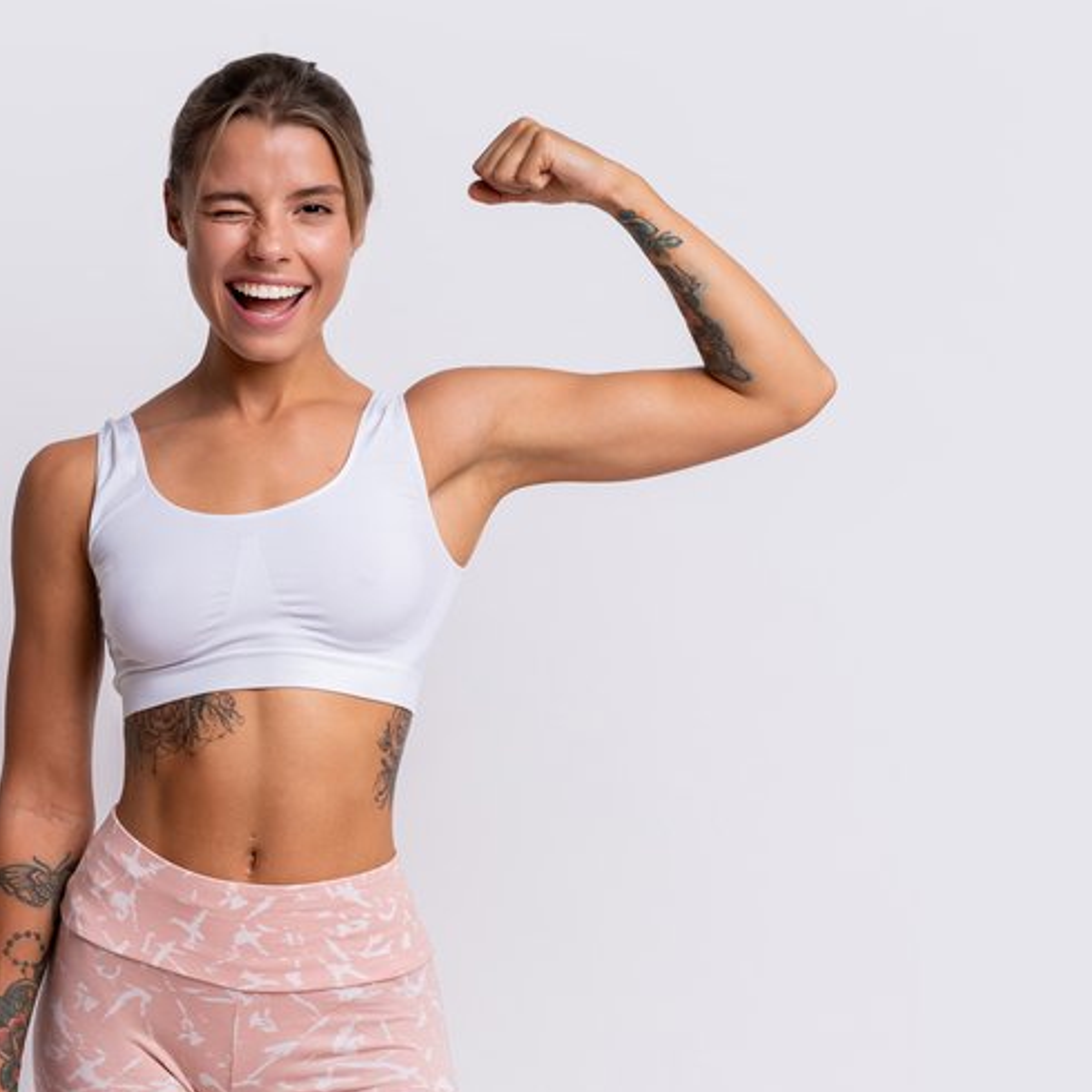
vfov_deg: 16.9
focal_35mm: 103
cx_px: 203
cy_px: 729
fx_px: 3676
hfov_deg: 16.8
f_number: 4
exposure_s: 1/200
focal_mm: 55
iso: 100
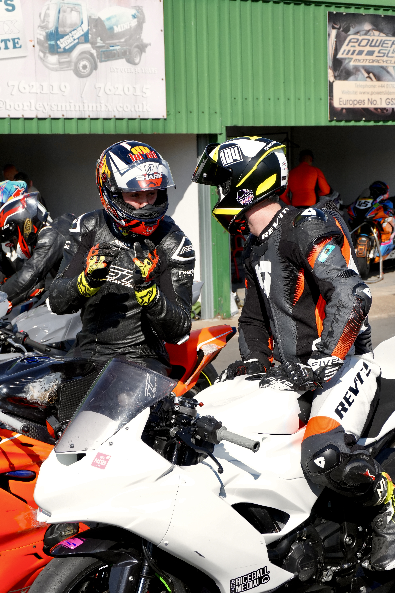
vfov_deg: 27.0
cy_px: 296
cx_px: 198
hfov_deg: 18.2
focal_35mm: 75
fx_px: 1234
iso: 800
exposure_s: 1/2000
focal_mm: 50
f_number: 7.1
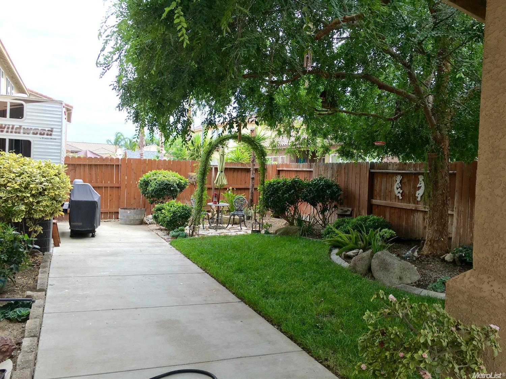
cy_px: 190
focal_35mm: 29
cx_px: 253
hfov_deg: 61.7
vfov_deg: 48.2
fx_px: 424
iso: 25
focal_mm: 4.15
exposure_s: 1/284
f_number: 2.2
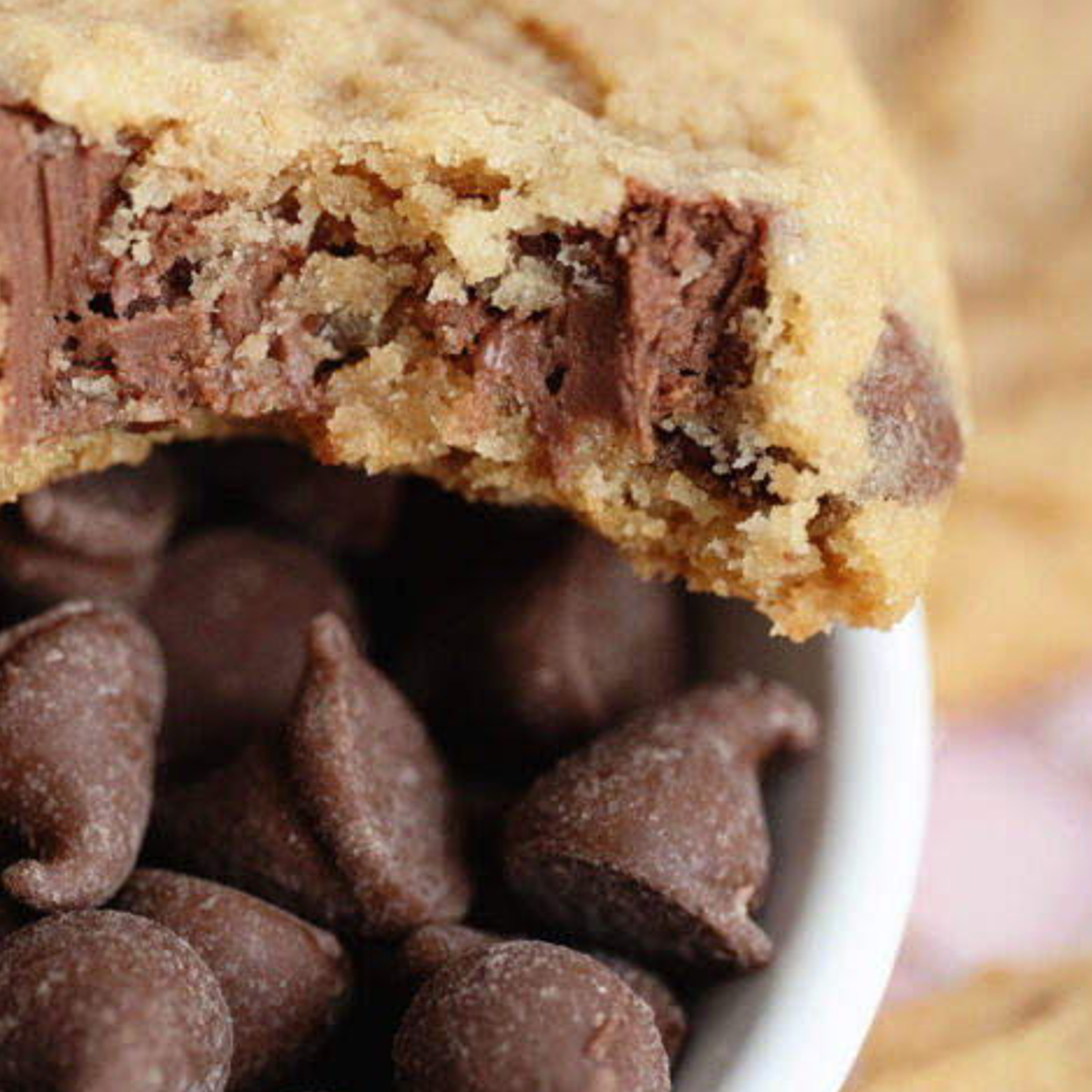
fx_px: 7816
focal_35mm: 219
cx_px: 261
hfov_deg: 8.0
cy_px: 261
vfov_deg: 8.0
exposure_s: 1/125
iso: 1000
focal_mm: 105
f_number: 4
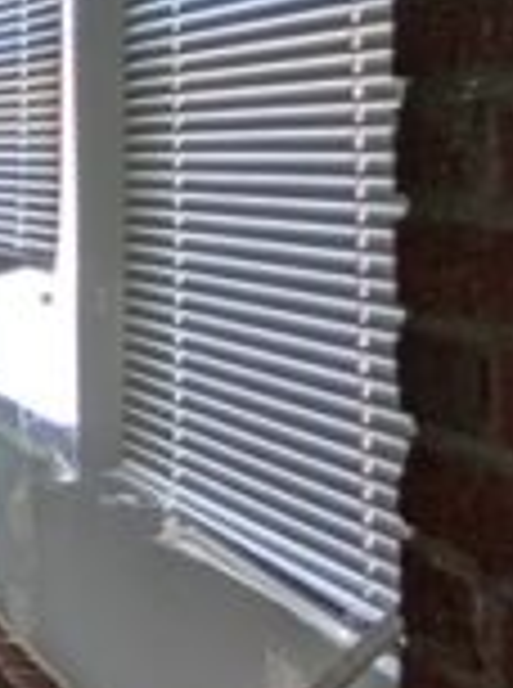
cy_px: 166
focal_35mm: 63
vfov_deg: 30.3
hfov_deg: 11.1
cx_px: -1071
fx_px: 1250
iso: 52
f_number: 1.7
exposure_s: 1/31.3
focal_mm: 2.02
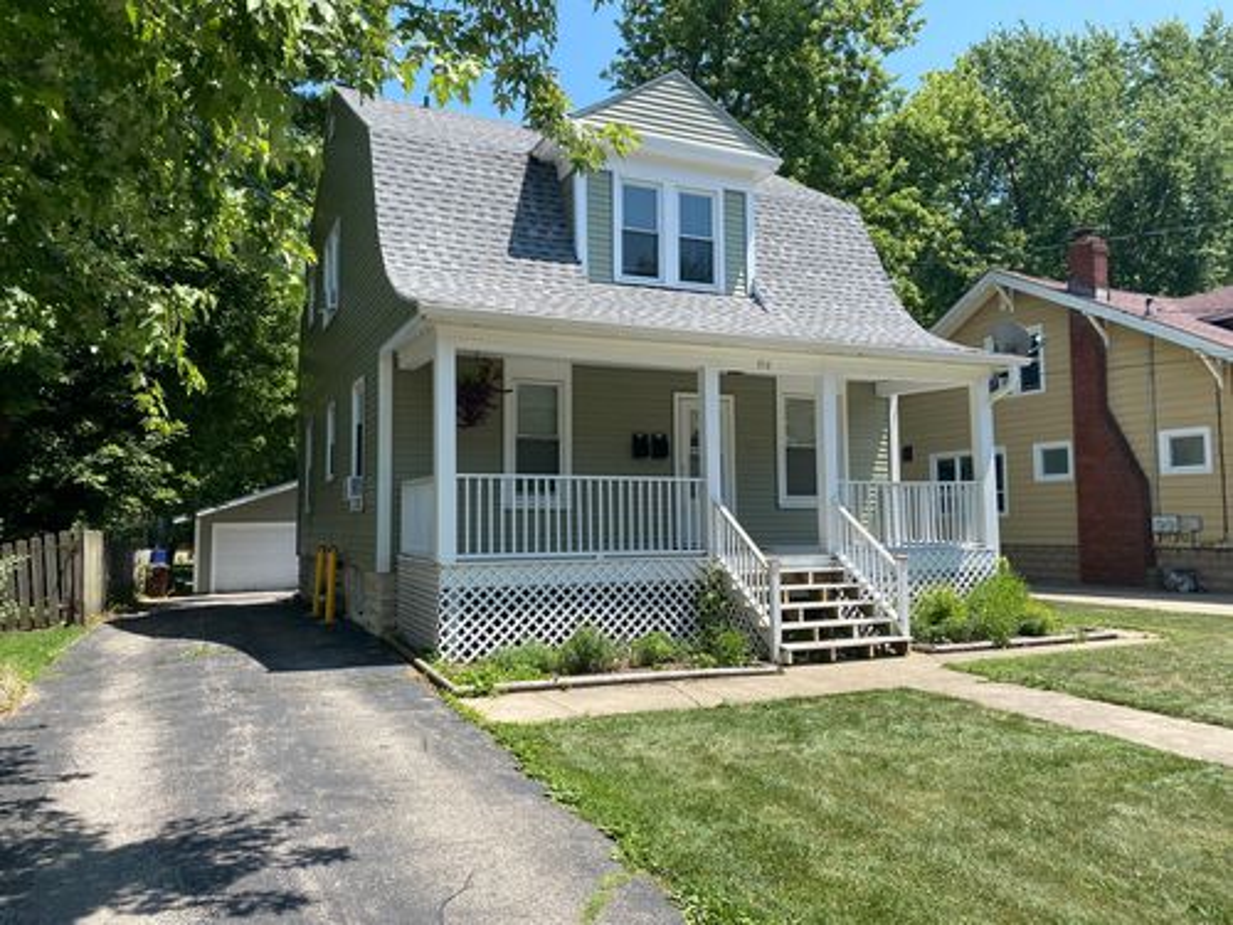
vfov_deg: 53.1
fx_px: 926
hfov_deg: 67.3
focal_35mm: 26
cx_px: 616
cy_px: 462
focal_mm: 4.25
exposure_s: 1/1522
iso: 32
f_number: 1.8
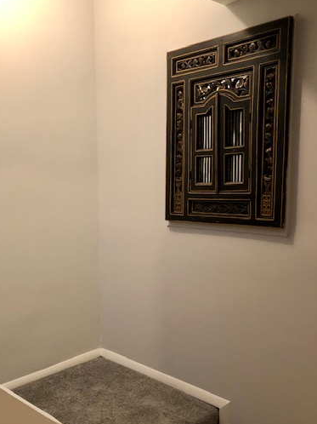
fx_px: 440
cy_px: 253
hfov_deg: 39.3
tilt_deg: -8.5
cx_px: 117
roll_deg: -0.2
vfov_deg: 51.1
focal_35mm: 36
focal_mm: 3.99
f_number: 1.8
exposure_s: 1/15
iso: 100
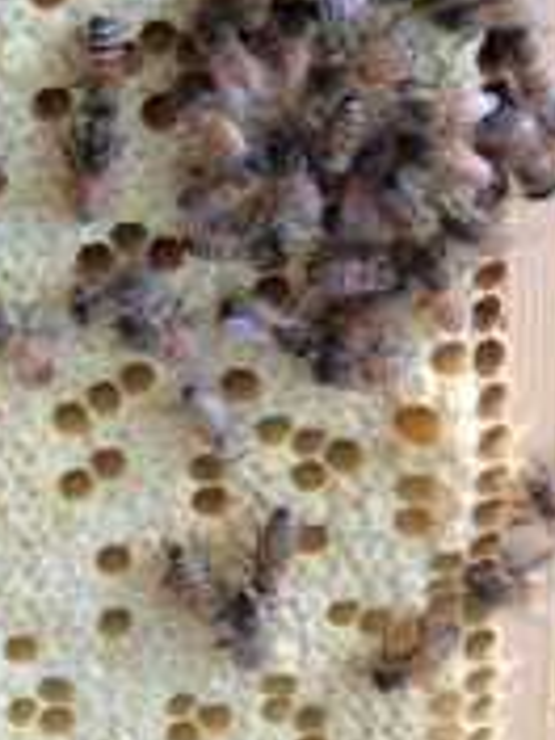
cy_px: -69
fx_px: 2266
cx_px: -25
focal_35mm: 106
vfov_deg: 17.9
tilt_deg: -73.3
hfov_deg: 13.7
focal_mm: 4.28
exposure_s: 1/60
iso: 50
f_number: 2.4
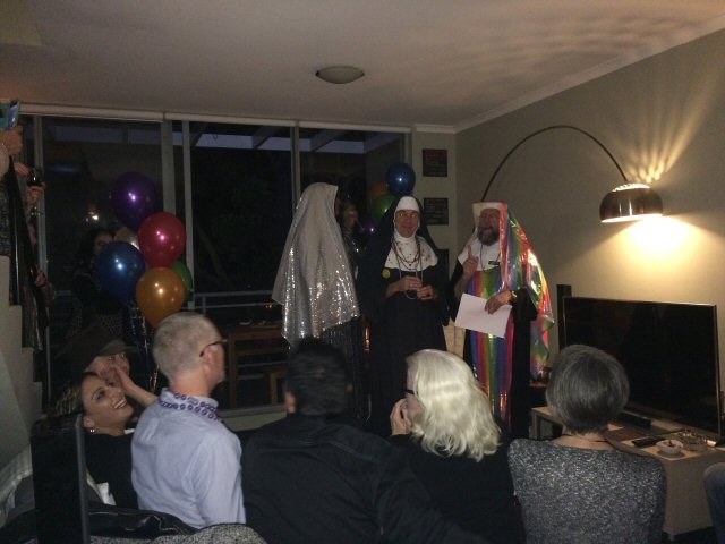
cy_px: 272
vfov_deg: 48.2
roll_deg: +0.8
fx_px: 607
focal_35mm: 29
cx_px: 362
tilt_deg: -1.1
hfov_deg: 61.7
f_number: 2.2
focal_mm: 4.15
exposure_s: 1/16
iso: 320
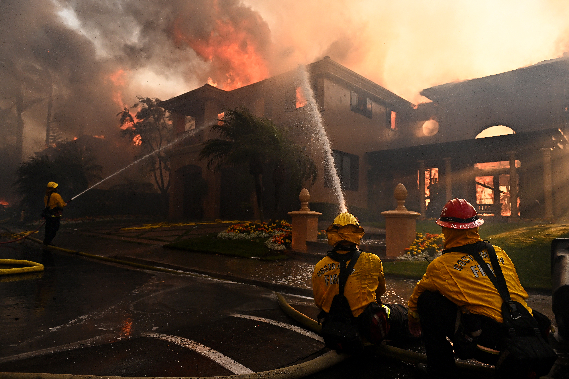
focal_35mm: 24
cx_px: 284
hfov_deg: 73.7
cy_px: 190
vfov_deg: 53.1
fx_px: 379
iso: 1000
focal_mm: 24
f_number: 3.2
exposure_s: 1/3200
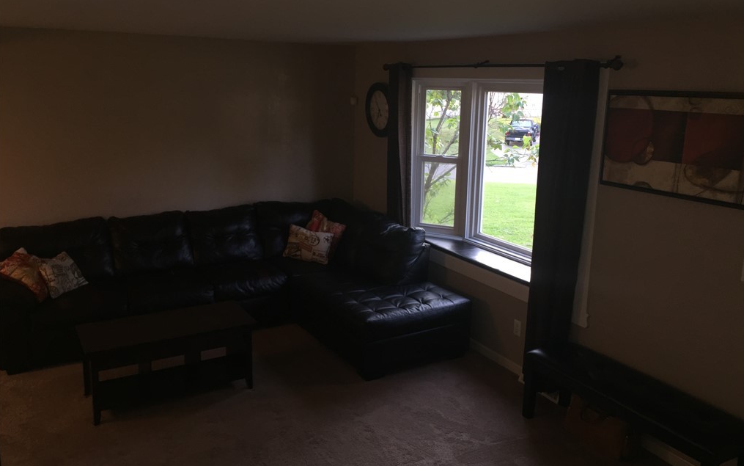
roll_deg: -1.5
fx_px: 629
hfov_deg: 61.2
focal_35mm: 31
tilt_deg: -12.3
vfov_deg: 40.6
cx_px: 373
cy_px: 222
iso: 40
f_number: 2.2
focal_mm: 4.15
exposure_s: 1/30
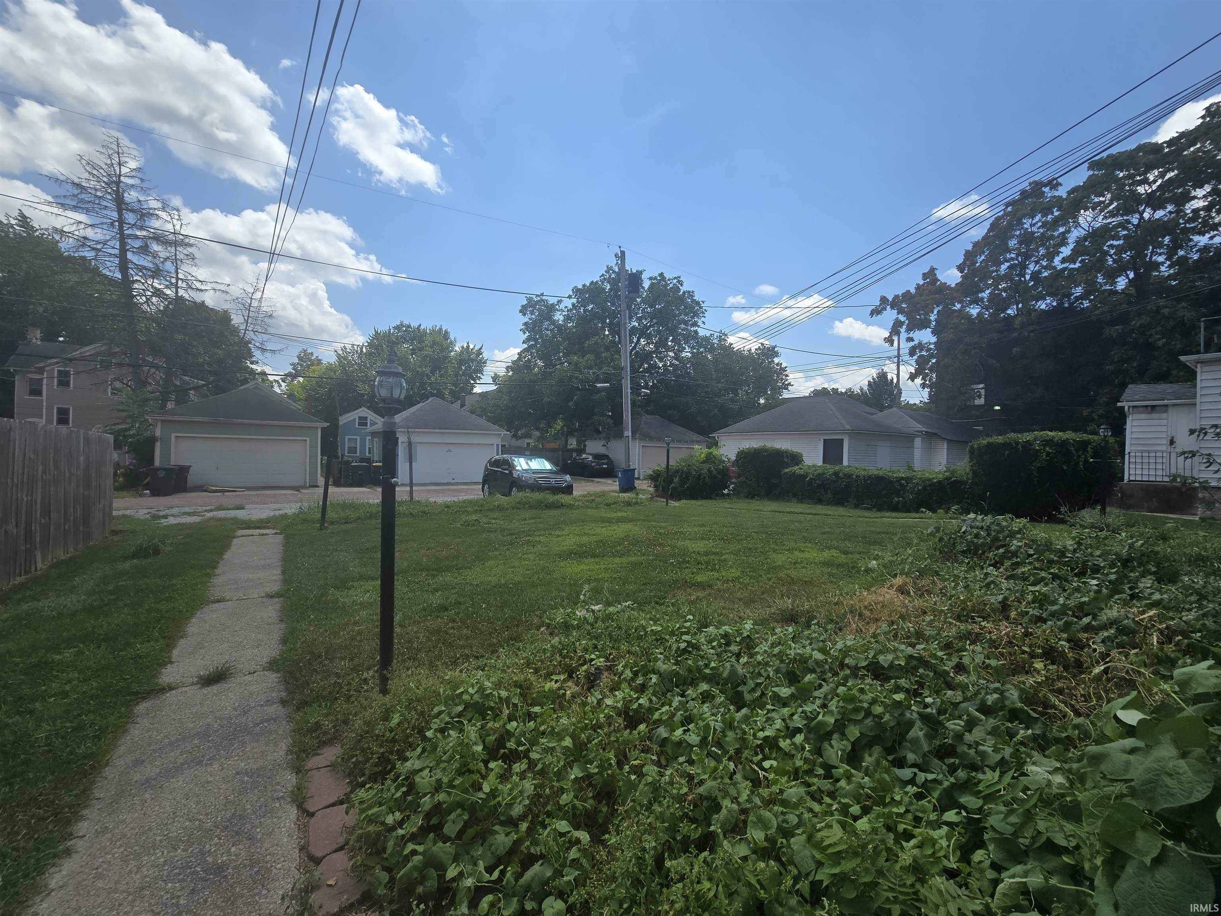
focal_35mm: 13
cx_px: 610
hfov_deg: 106.2
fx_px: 459
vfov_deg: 89.9
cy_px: 458
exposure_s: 1/2321
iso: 50
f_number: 2.2
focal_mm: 2.2
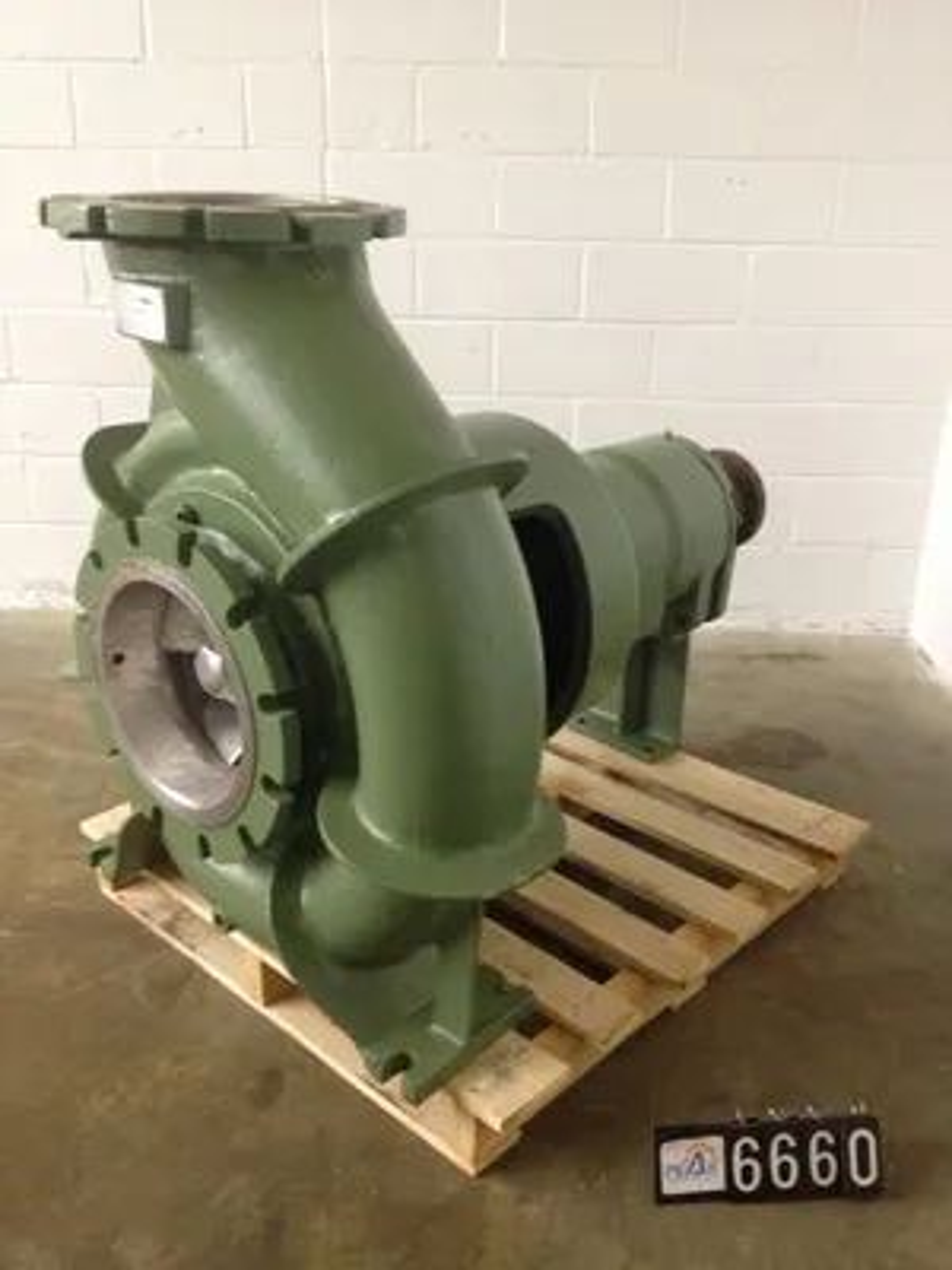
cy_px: 635
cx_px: 476
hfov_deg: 40.7
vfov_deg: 52.6
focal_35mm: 35
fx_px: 1283
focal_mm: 4.28
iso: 200
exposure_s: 1/20
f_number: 2.4
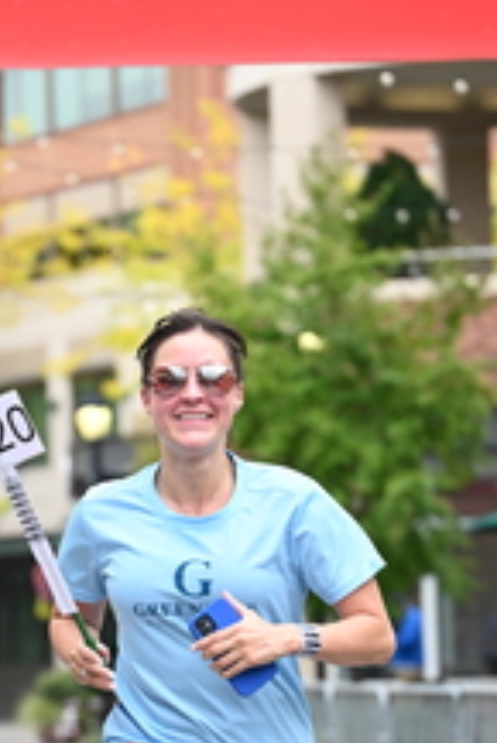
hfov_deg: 6.9
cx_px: 57
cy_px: 565
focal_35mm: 198
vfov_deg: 10.4
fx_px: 4093
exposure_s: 1/2000
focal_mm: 78
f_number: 2.8
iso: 640
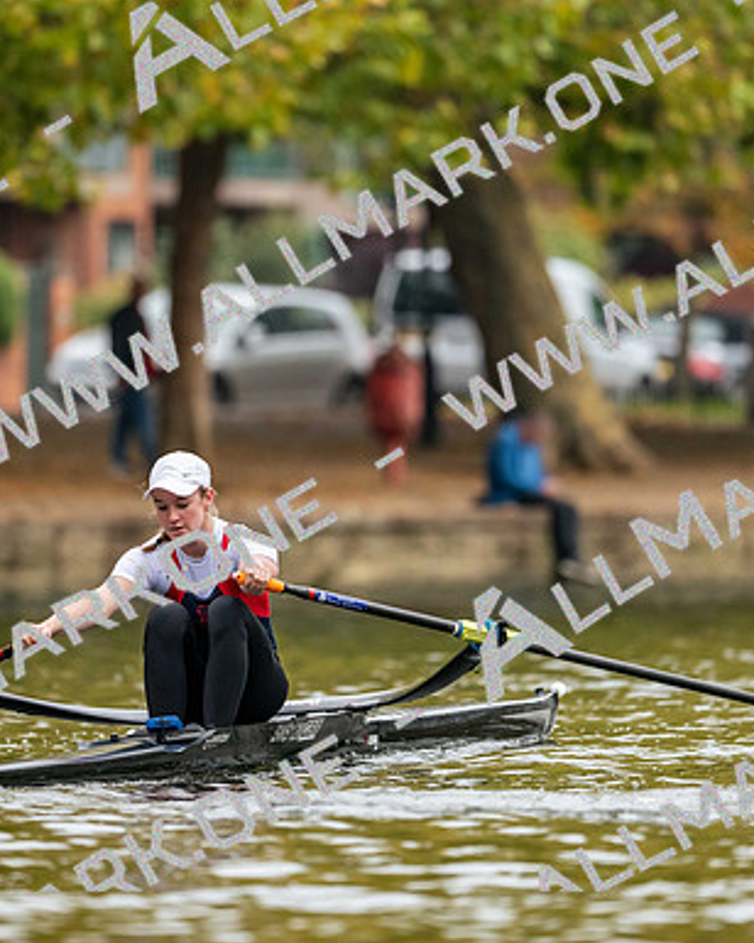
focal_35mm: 566
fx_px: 15788
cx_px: 264
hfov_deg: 2.7
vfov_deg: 3.4
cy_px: 472
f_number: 4.5
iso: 2000
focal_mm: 400
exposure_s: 1/2500
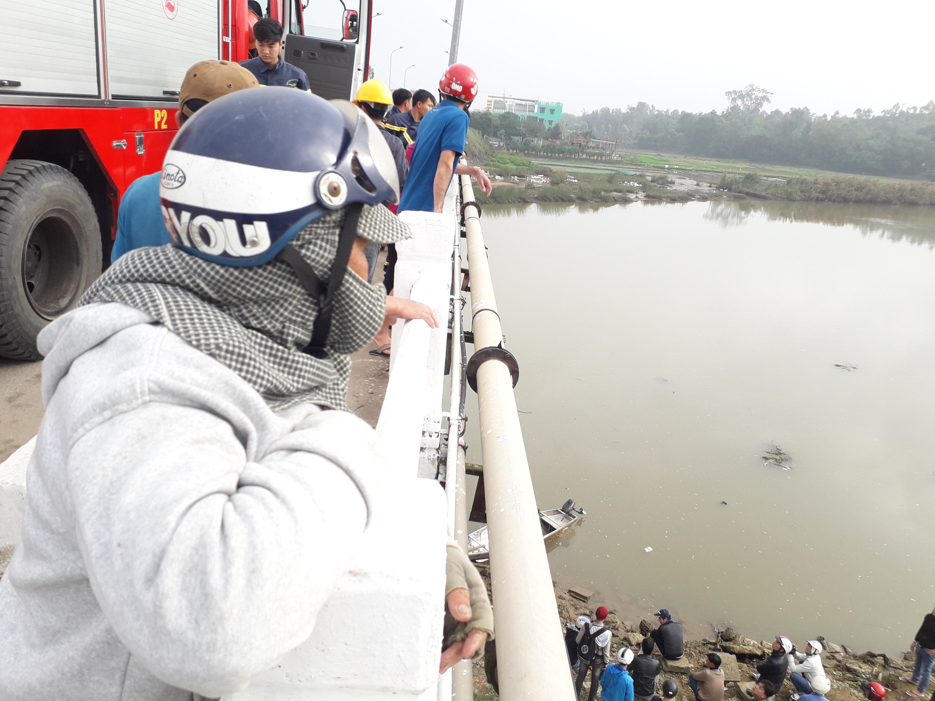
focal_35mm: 27
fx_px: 729
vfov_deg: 51.4
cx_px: 468
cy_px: 350
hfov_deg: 65.3
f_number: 1.9
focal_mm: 3.6
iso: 40
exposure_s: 1/478
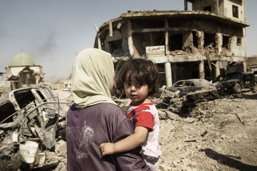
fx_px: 229
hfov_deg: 58.7
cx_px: 128
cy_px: 86
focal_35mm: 32
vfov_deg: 41.2
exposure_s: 1/400
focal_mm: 32
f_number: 7.1
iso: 64
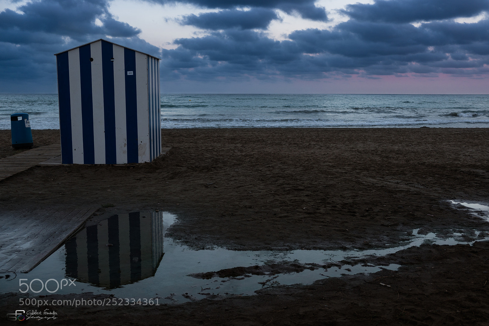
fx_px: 489
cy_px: 163
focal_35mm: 36
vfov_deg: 36.9
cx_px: 244
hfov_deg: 53.1
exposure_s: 1/250
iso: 200
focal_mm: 24.3
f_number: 3.2
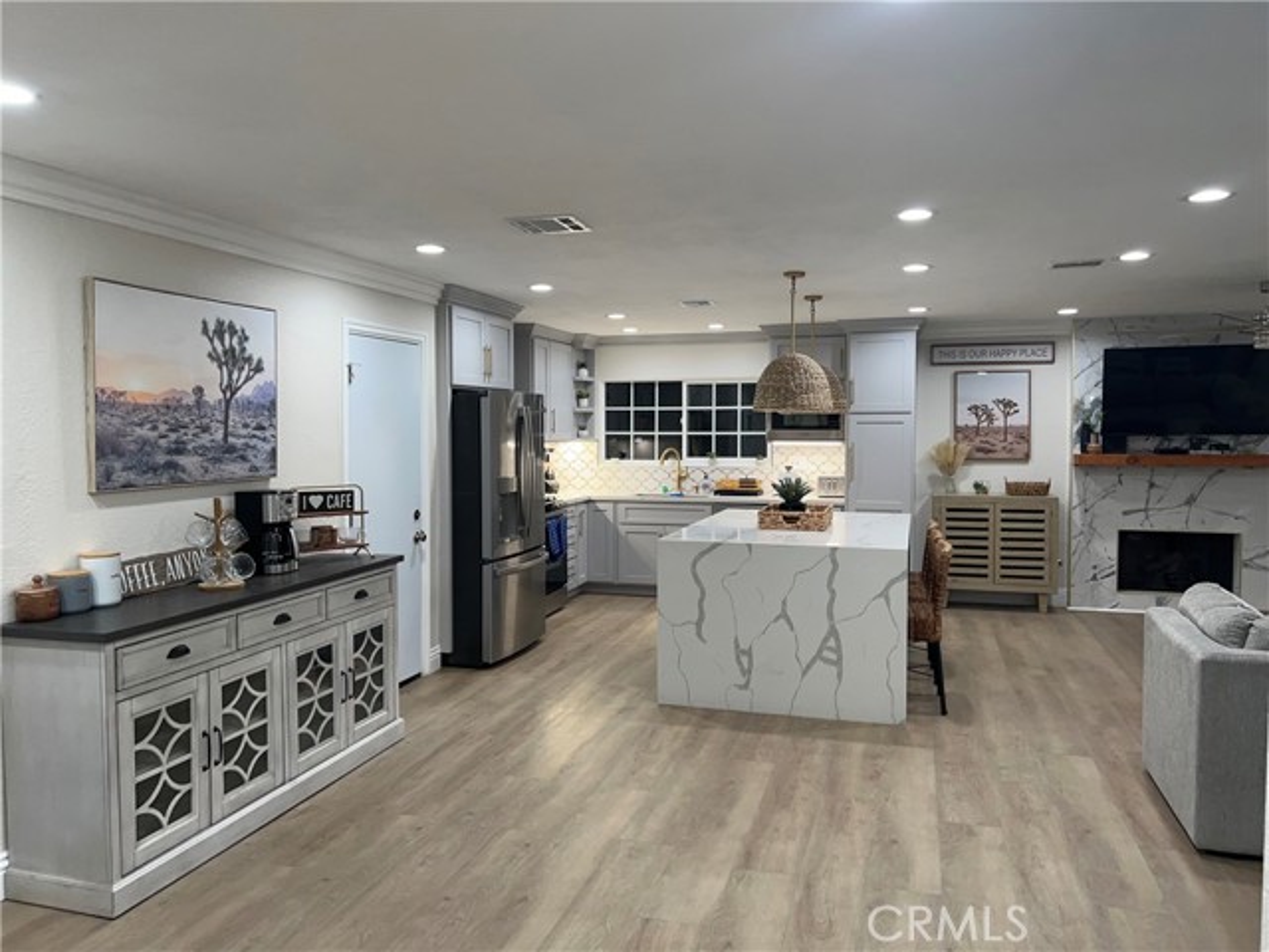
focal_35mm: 26
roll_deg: +0.3
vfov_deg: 53.1
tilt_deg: -2.1
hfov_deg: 67.3
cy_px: 476
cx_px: 634
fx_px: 953
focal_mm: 5.7
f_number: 1.5
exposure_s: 1/120
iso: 100
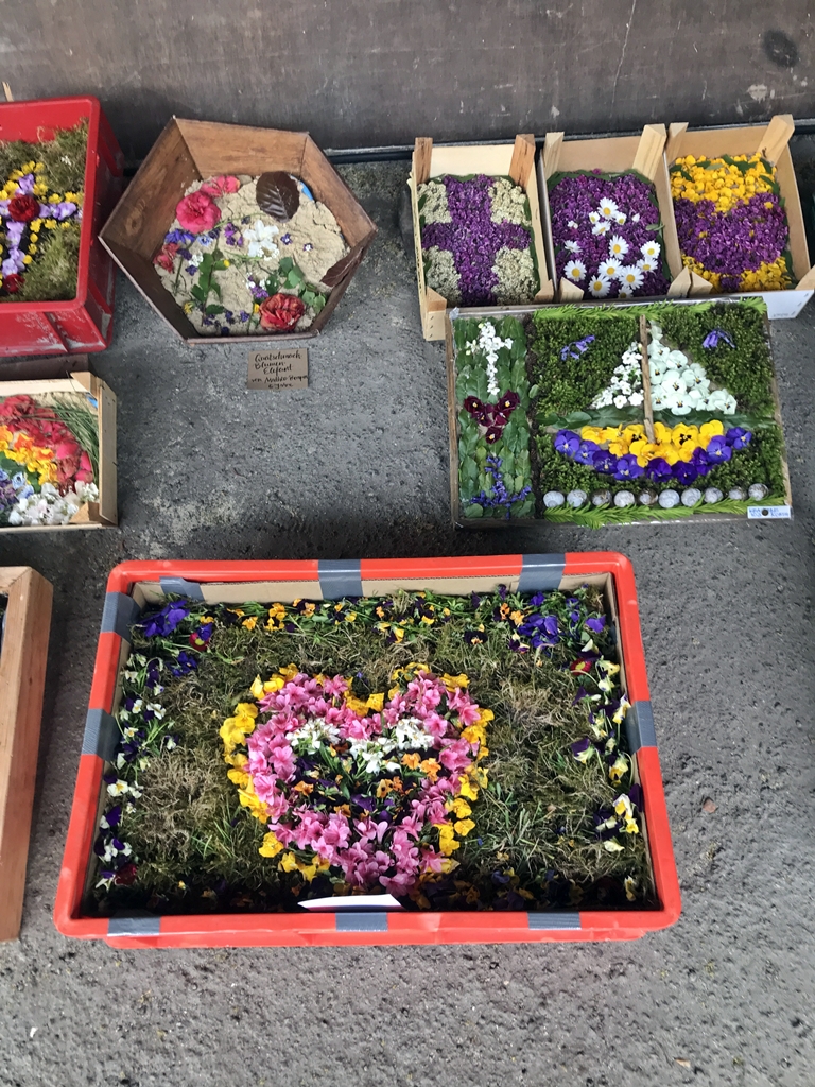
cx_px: 408
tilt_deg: -58.8
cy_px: 544
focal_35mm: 28
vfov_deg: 63.4
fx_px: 879
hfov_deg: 49.7
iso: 25
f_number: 1.8
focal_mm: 3.99
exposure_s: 1/50
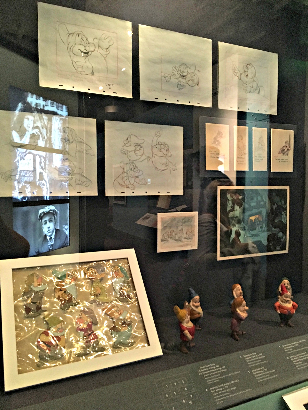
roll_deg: -0.8
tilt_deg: -2.2
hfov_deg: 48.2
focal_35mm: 29
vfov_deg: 61.7
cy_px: 205
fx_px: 344
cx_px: 154
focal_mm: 4.15
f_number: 2.2
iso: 400
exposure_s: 1/15
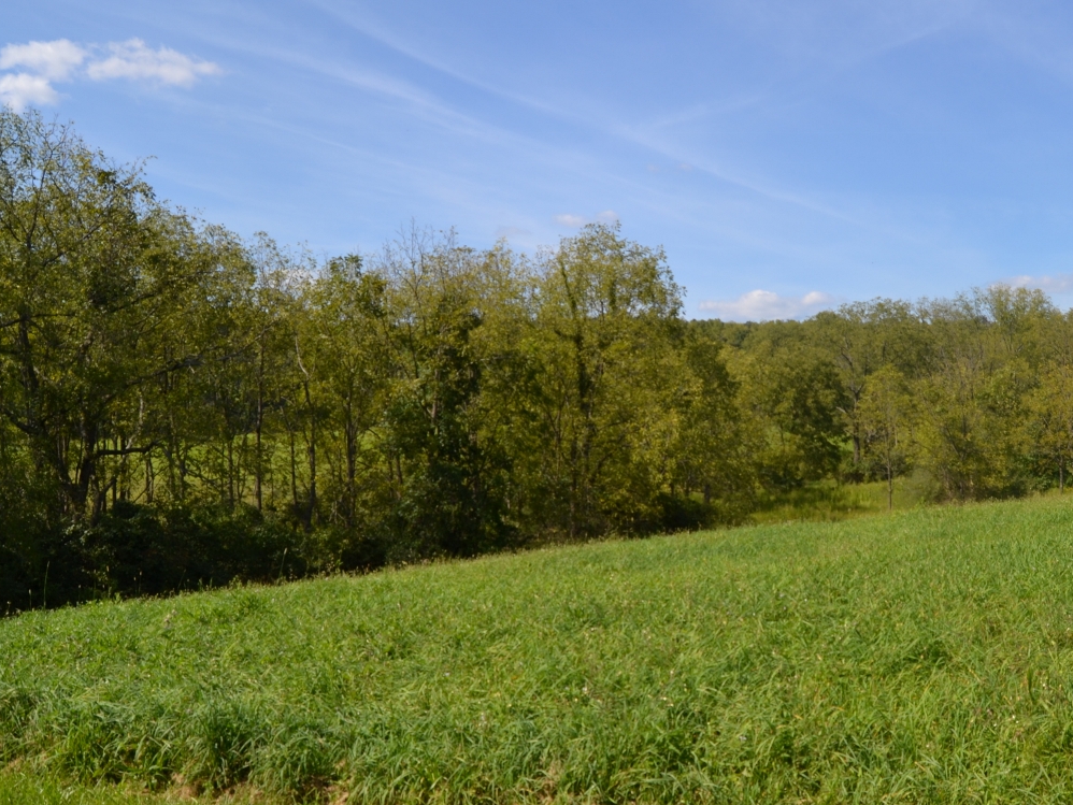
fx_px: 1209
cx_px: 693
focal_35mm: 39
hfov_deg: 47.3
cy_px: 454
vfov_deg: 36.8
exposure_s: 1/250
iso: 100
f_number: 8
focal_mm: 18
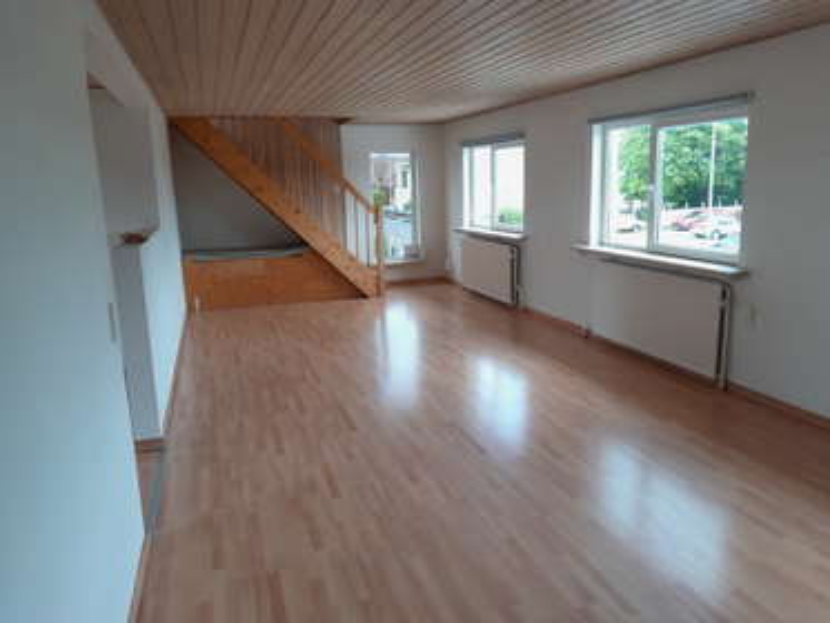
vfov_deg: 53.1
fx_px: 624
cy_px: 312
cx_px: 415
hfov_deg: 67.3
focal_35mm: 26
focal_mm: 4
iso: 80
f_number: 1.8
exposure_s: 1/100
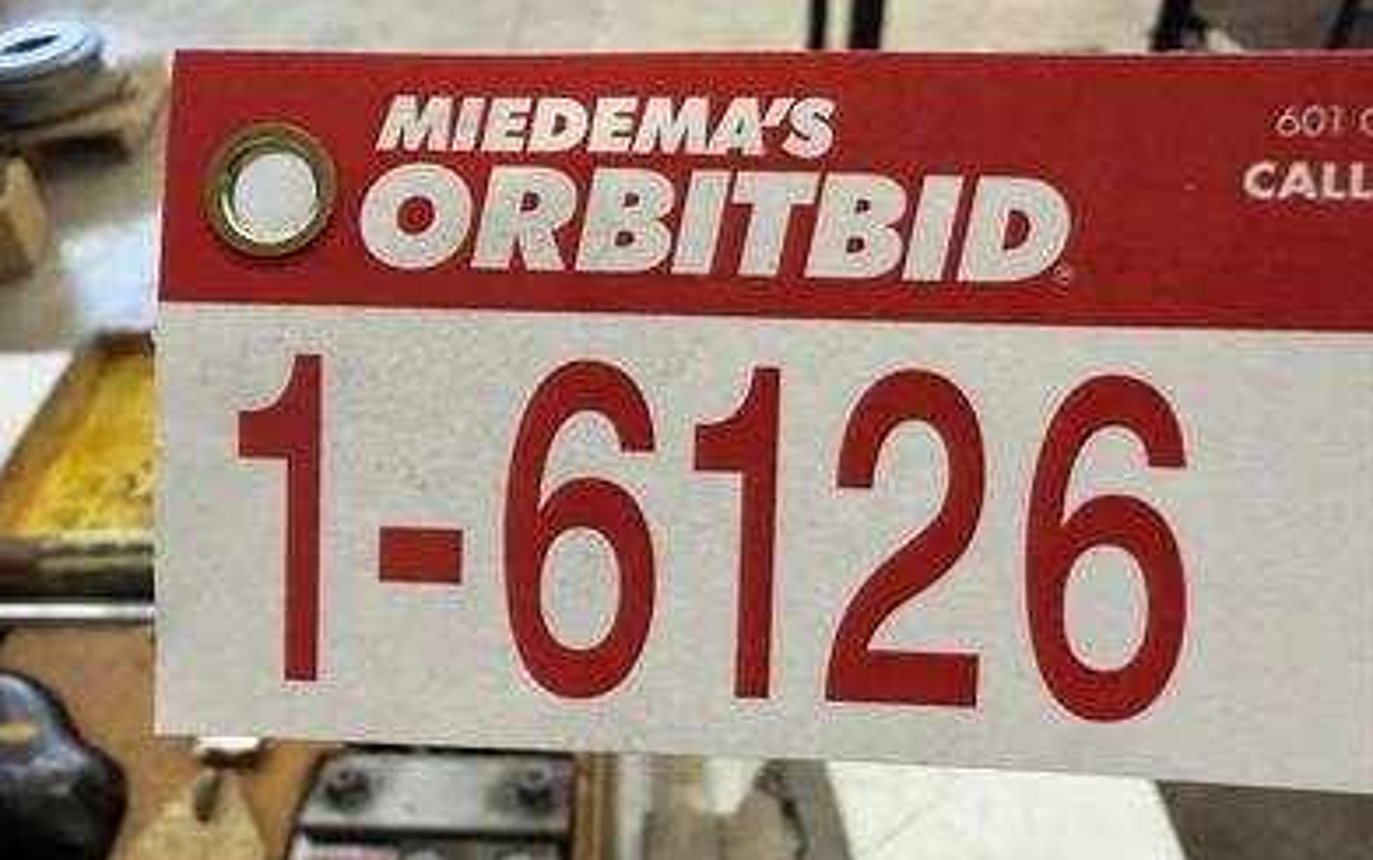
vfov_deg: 47.7
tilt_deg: -39.0
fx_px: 974
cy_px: 407
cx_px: 674
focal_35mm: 26
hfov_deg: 70.4
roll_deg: +8.9
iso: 320
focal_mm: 2.22
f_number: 2.2
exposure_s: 1/120
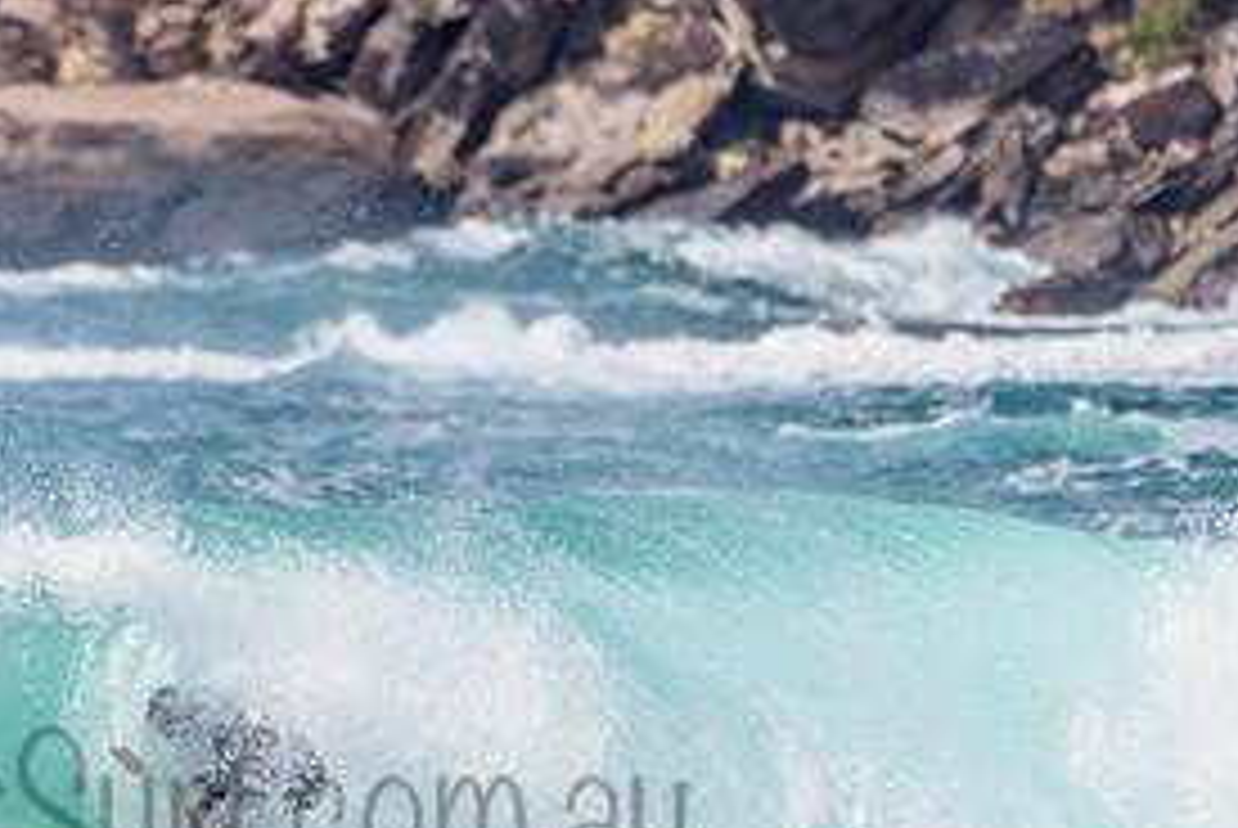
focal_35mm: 1293
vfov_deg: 1.1
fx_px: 44511
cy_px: 823
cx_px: 203
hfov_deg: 1.6
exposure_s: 1/2000
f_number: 5.6
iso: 100
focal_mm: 500
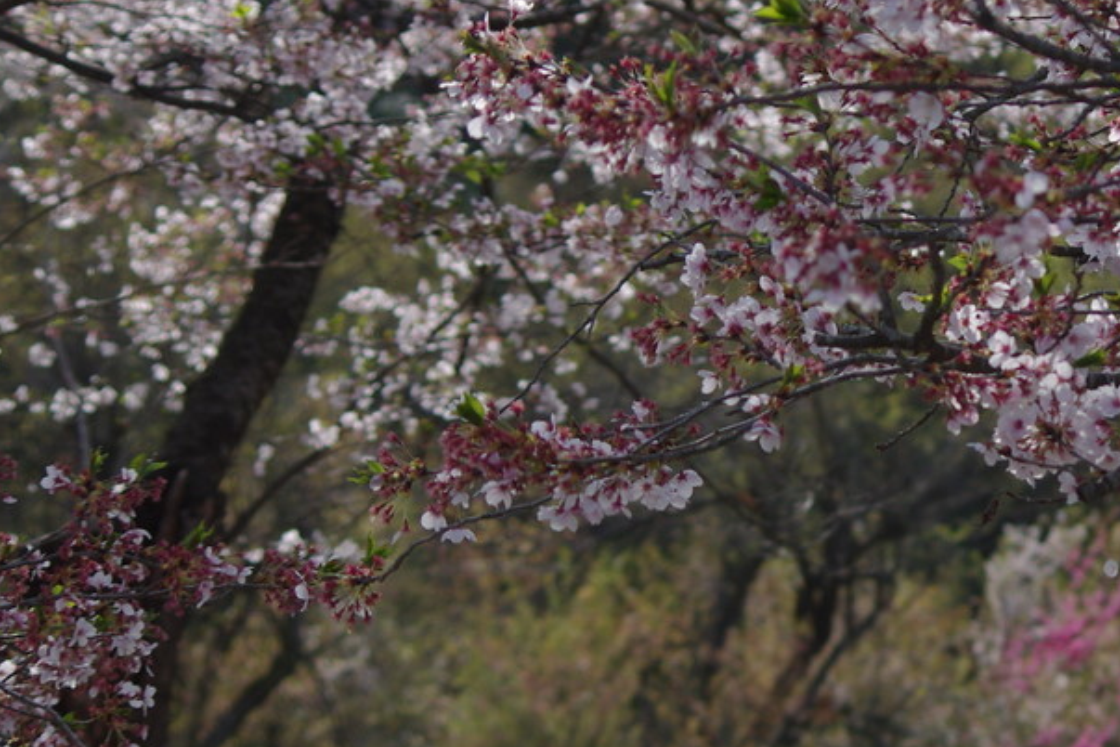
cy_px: 353
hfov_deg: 10.9
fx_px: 5817
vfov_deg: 7.3
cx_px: 1066
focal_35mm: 187
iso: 200
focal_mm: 62.5
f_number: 5.6
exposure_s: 1/1000
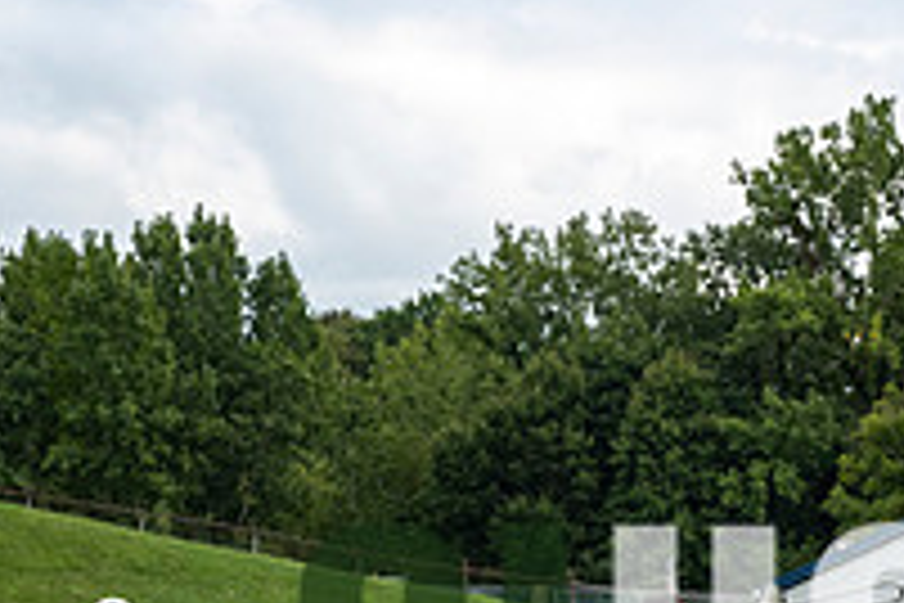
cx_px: 639
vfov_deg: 6.8
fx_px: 5072
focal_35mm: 202
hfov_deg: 10.2
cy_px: 736
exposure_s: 1/800
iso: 250
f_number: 4
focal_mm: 70
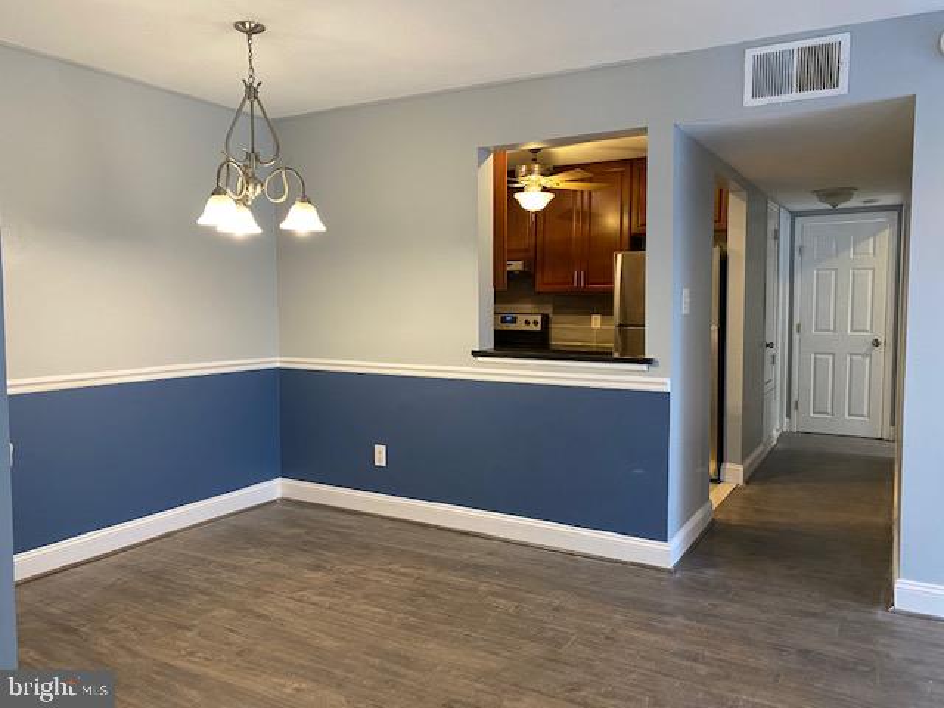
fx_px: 709
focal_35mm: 26
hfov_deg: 67.3
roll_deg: +0.6
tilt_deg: -3.9
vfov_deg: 53.1
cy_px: 354
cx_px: 472
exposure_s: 1/60
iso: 200
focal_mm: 4.25
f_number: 1.8
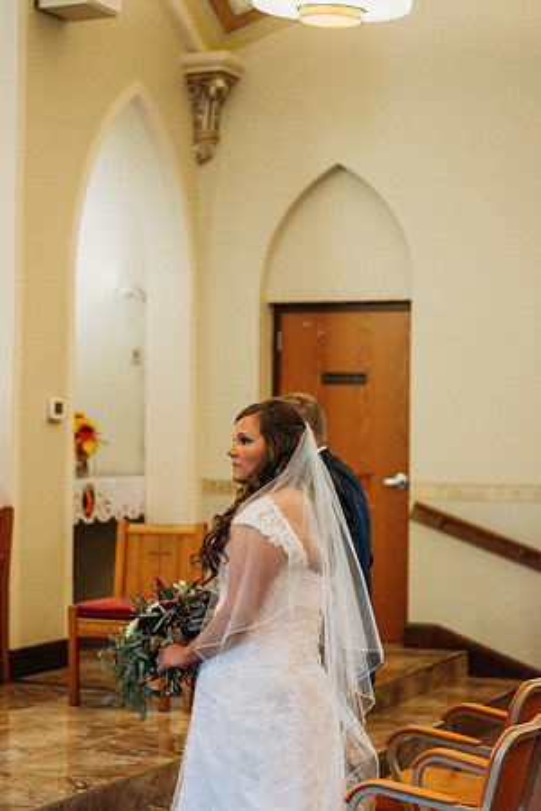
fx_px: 1690
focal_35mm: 75
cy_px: 406
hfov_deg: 18.2
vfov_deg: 27.0
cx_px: 270
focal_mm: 50
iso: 640
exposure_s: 1/800
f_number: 1.8
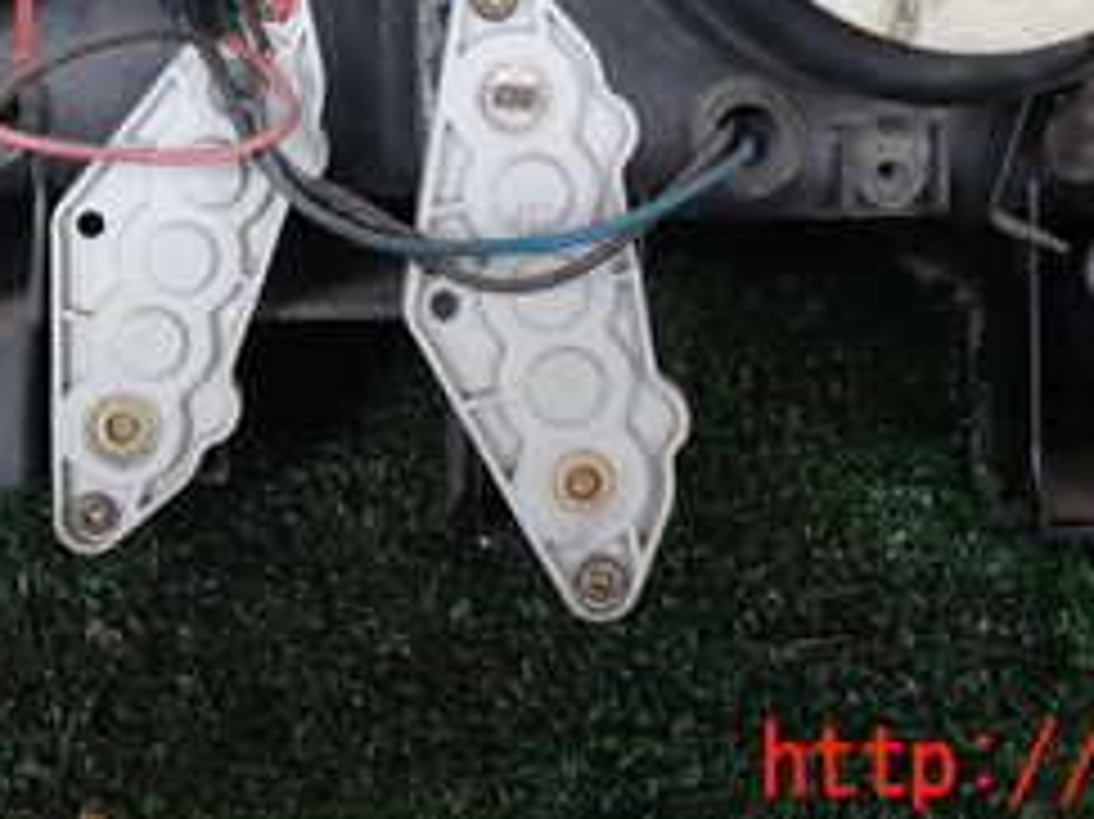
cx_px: 428
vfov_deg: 18.7
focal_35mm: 74
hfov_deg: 26.3
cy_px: -189
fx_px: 2338
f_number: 2.3
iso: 125
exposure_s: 1/60
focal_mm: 5.4
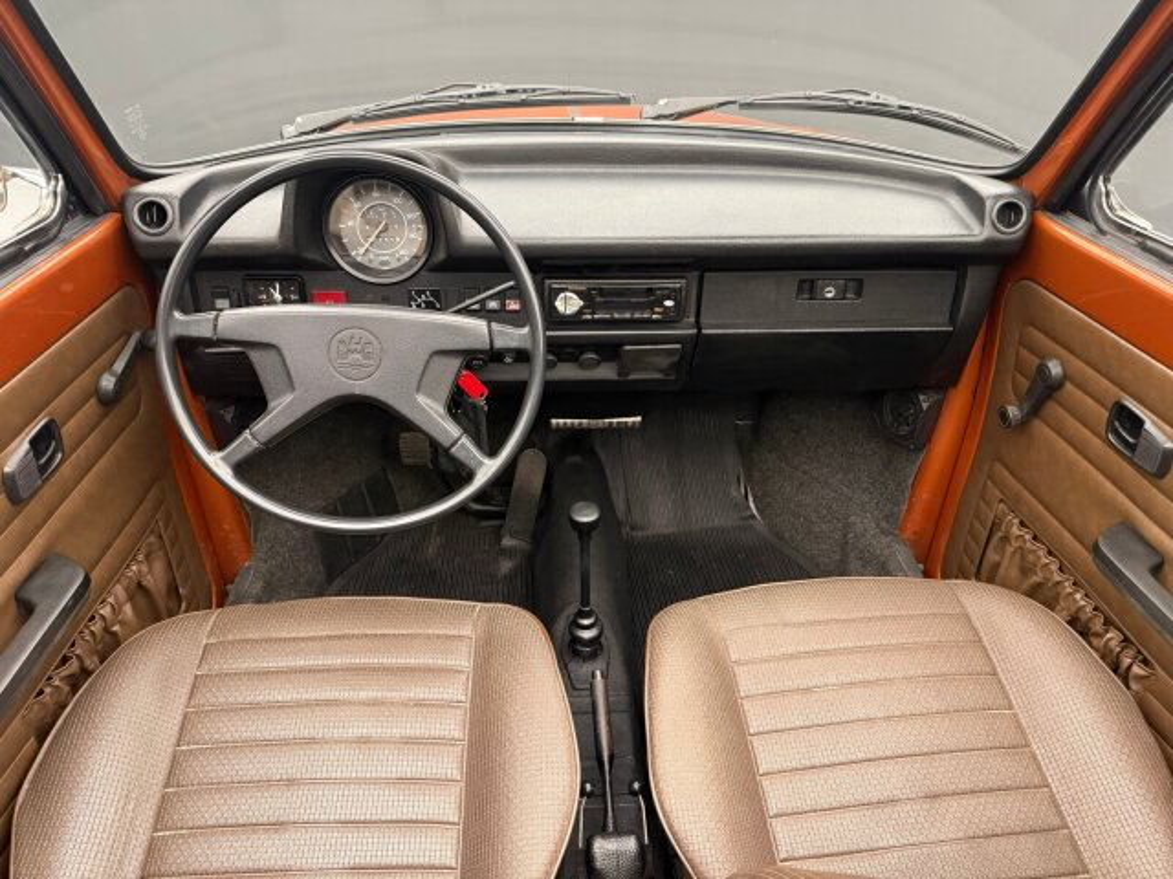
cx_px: 586
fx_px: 813
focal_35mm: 24
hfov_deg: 71.6
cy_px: 440
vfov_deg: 56.8
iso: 500
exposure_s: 1/49
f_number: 1.78
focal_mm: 6.76
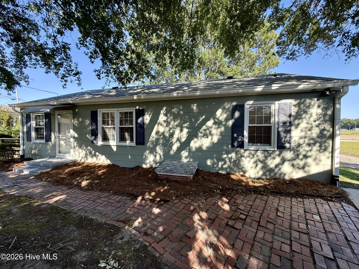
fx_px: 145
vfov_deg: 85.7
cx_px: 180
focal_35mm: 14
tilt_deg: -1.5
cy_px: 134
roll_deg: -0.4
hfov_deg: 102.1
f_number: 2.2
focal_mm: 2.22
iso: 64
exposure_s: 1/285
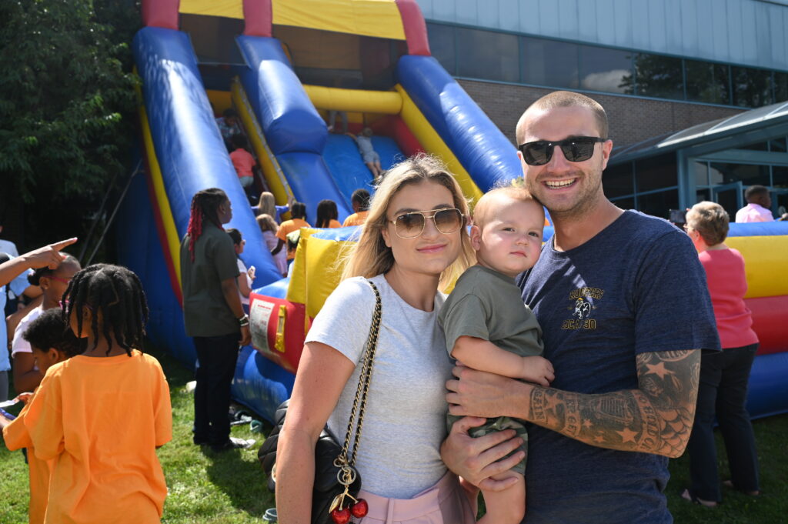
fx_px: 678
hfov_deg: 60.3
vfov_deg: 42.3
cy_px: 262
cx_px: 394
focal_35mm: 31
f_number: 7.1
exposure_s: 1/200
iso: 100
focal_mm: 31
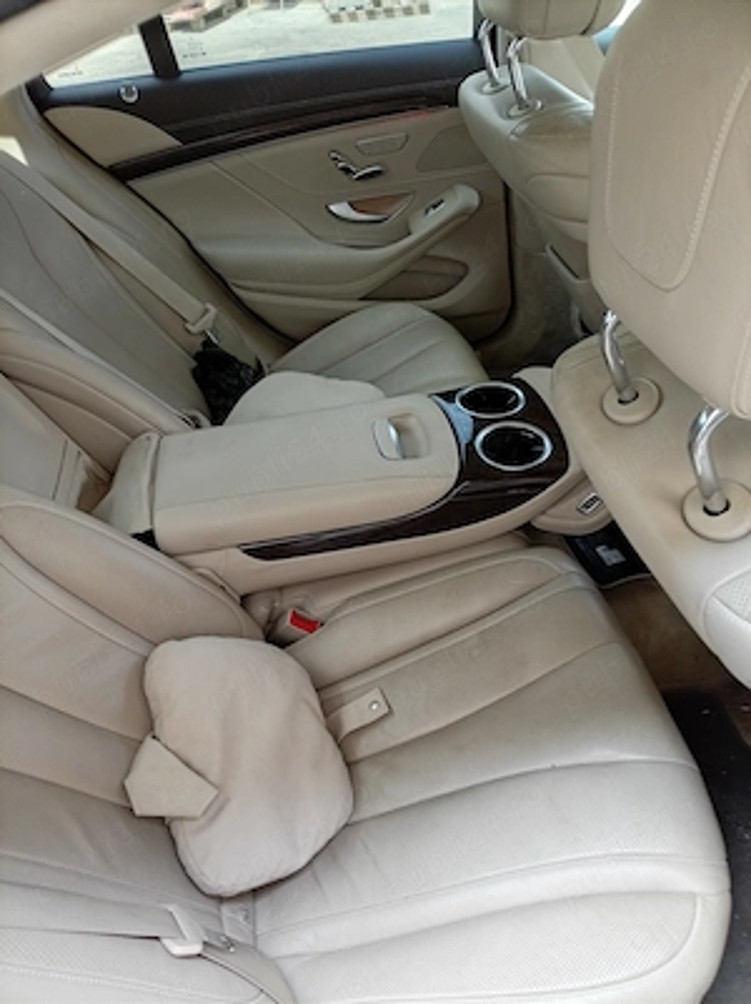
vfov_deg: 69.4
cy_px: 502
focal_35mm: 25
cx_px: 376
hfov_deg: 54.8
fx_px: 724
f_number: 1.8
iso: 103
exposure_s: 1/50
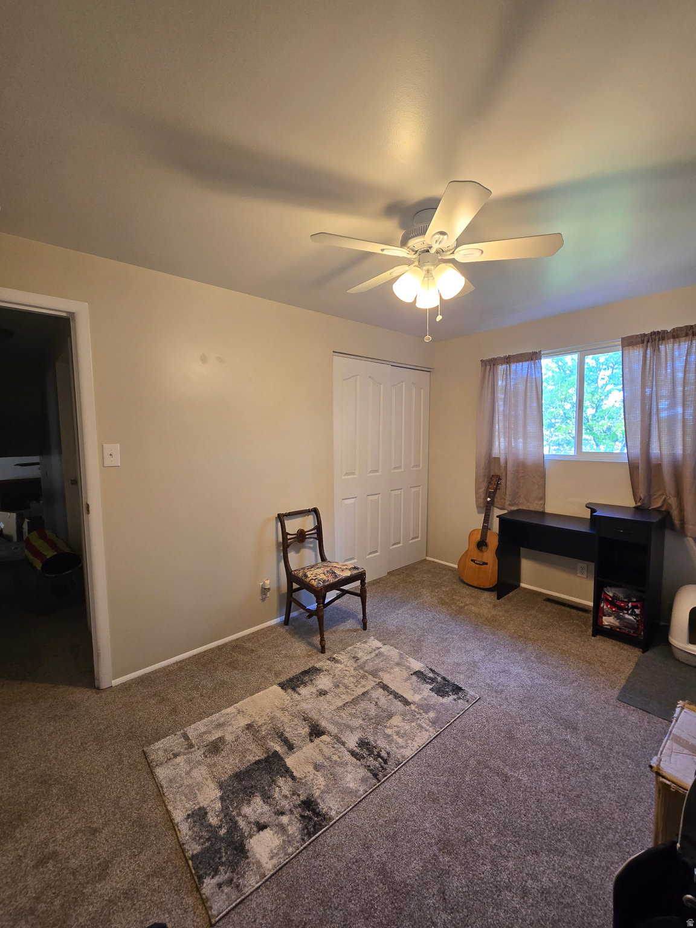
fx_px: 349
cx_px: 348
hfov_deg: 89.9
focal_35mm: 13
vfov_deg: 106.2
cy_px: 464
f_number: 2.2
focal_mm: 2.2
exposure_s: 1/60
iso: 125
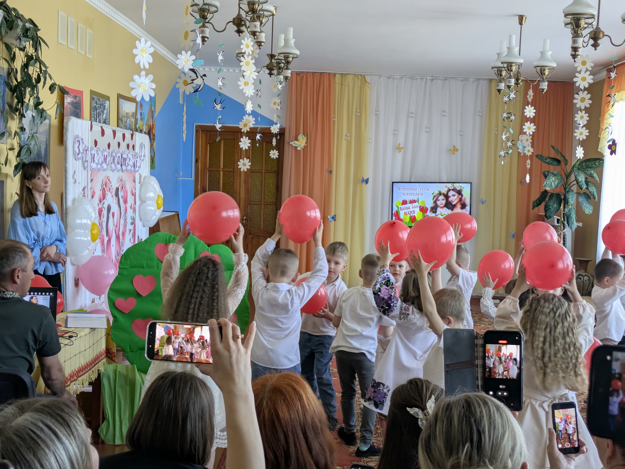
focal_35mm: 51
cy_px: 234
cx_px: 312
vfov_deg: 28.6
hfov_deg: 37.5
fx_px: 921
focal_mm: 5.43
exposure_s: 1/100
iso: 171
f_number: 1.89
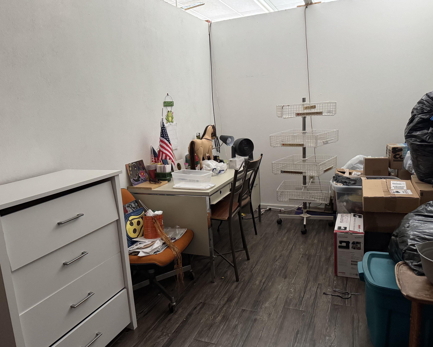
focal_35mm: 26
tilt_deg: -11.6
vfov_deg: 54.9
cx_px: 209
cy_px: 175
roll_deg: +3.6
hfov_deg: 66.0
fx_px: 333
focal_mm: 6.76
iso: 800
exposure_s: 1/60
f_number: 1.78
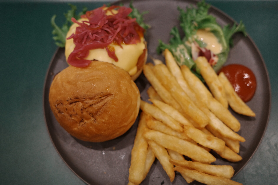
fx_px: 309
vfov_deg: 33.4
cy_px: 92
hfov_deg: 48.5
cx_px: 139
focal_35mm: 40
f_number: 2.8
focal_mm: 26
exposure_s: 1/60
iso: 640
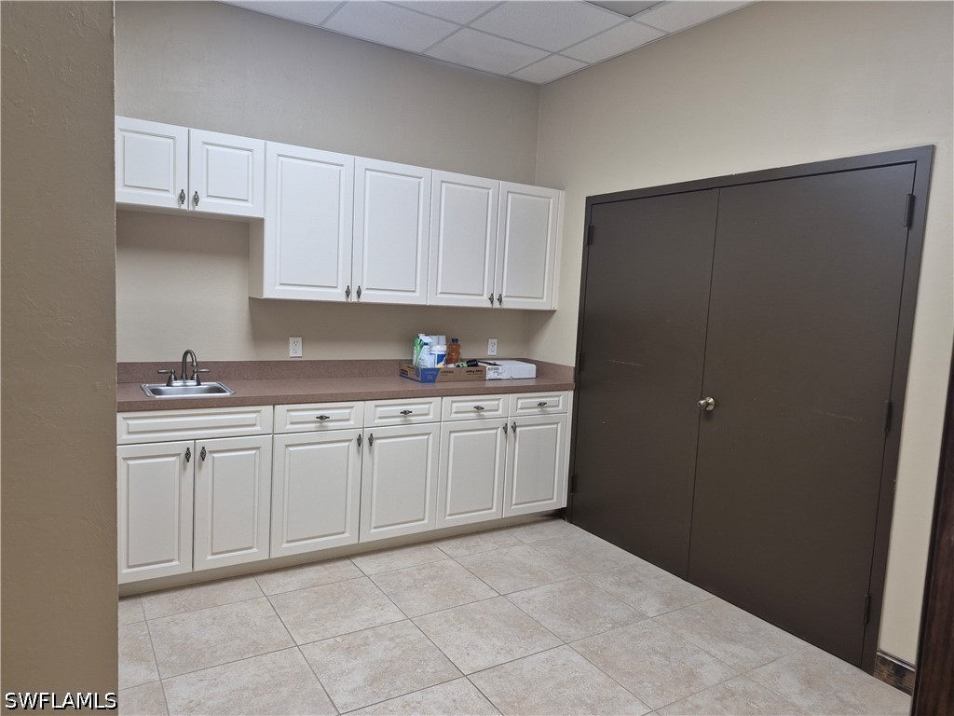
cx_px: 477
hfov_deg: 73.9
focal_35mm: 23
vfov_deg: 58.9
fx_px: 634
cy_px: 358
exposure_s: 1/120
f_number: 1.8
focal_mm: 5.4
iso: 200
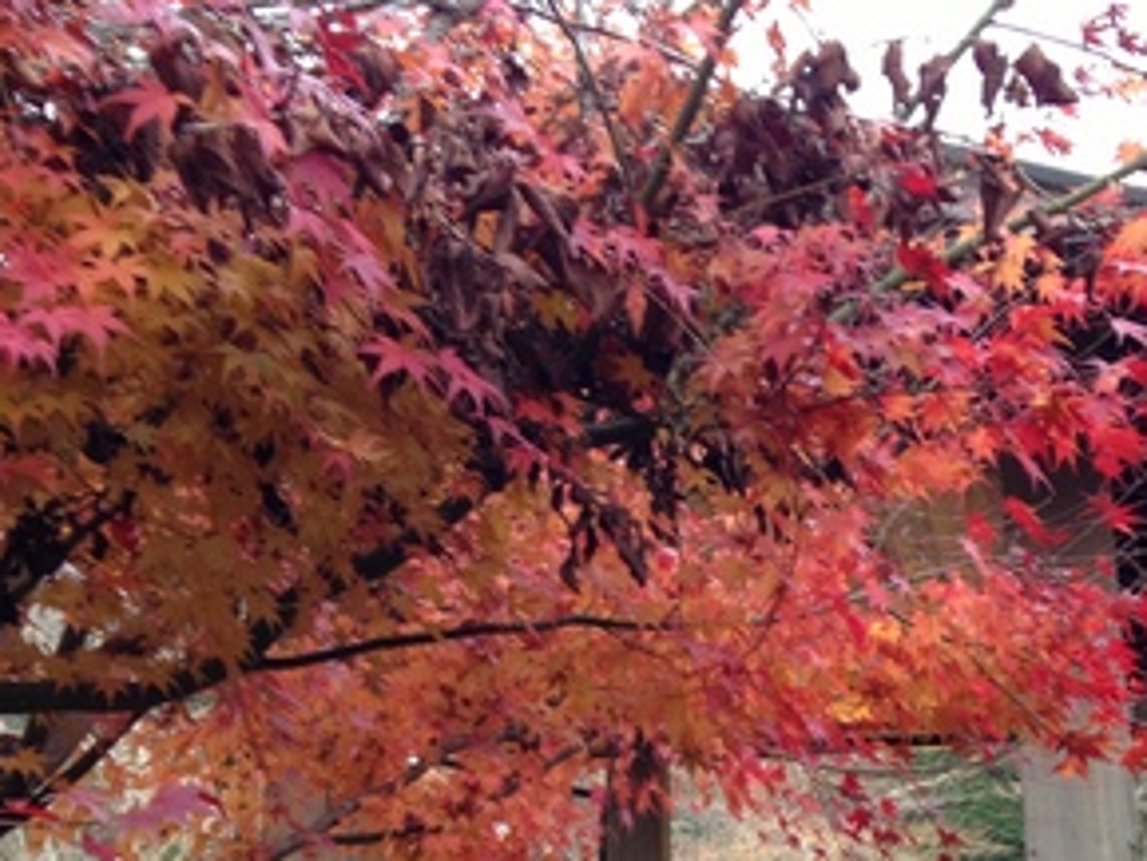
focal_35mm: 57
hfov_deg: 33.6
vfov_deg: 25.4
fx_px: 1889
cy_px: 637
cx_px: 730
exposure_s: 1/20
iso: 160
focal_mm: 4.13
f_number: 2.4
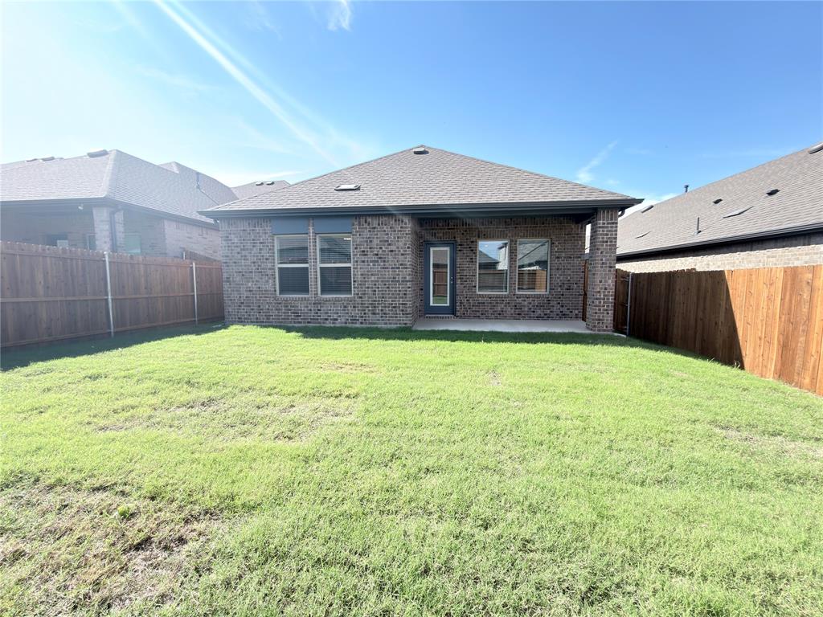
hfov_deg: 102.1
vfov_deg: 85.7
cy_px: 308
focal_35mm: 14
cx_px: 412
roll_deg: -0.4
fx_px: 333
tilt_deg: -5.1
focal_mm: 2.22
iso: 20
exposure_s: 1/173
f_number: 2.2
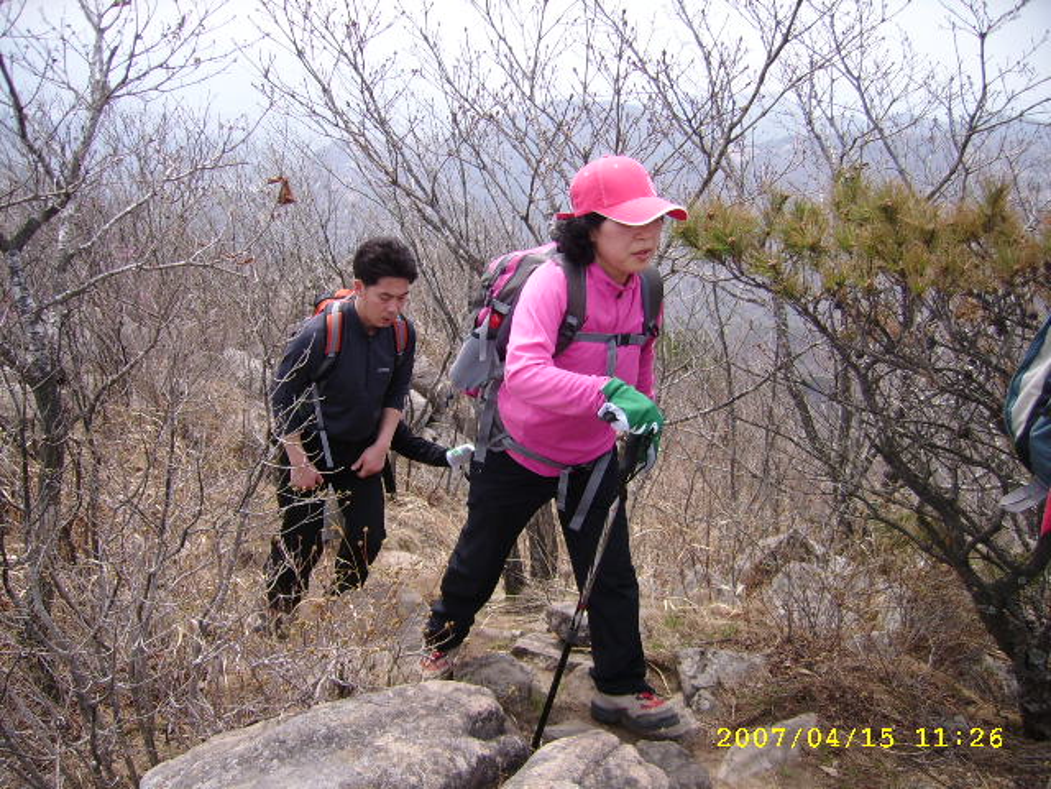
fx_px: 1063
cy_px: 394
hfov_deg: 52.6
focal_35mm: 35
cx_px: 526
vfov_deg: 40.7
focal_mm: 5.95
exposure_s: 1/706
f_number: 2.8
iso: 50
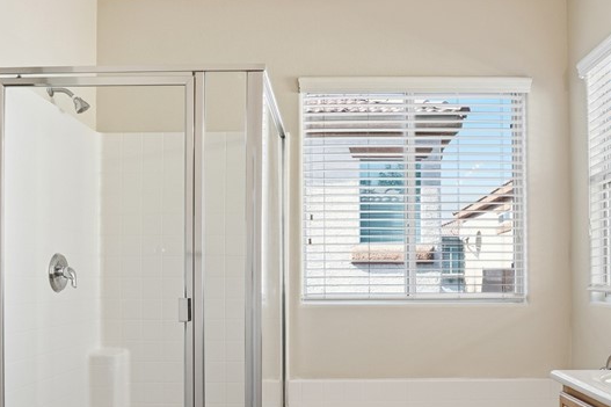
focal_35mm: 33
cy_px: 283
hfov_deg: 57.0
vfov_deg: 39.3
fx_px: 560
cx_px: 348
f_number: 9
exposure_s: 1/200
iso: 320
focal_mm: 16
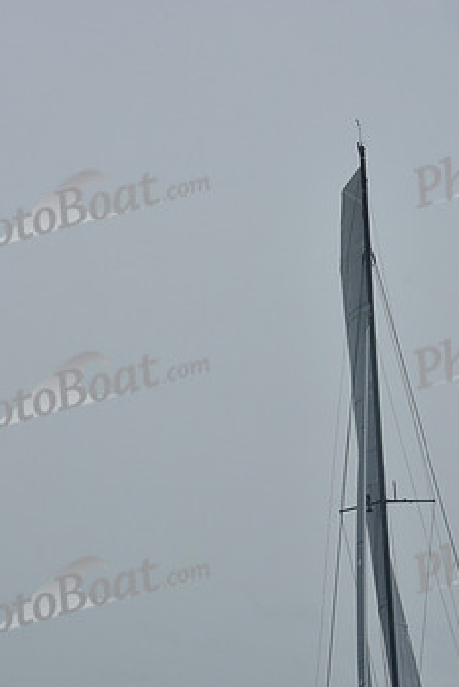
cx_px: 312
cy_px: 468
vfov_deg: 13.4
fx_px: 2923
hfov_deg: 9.0
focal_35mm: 153
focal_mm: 92
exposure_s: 1/1000
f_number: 8
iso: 320
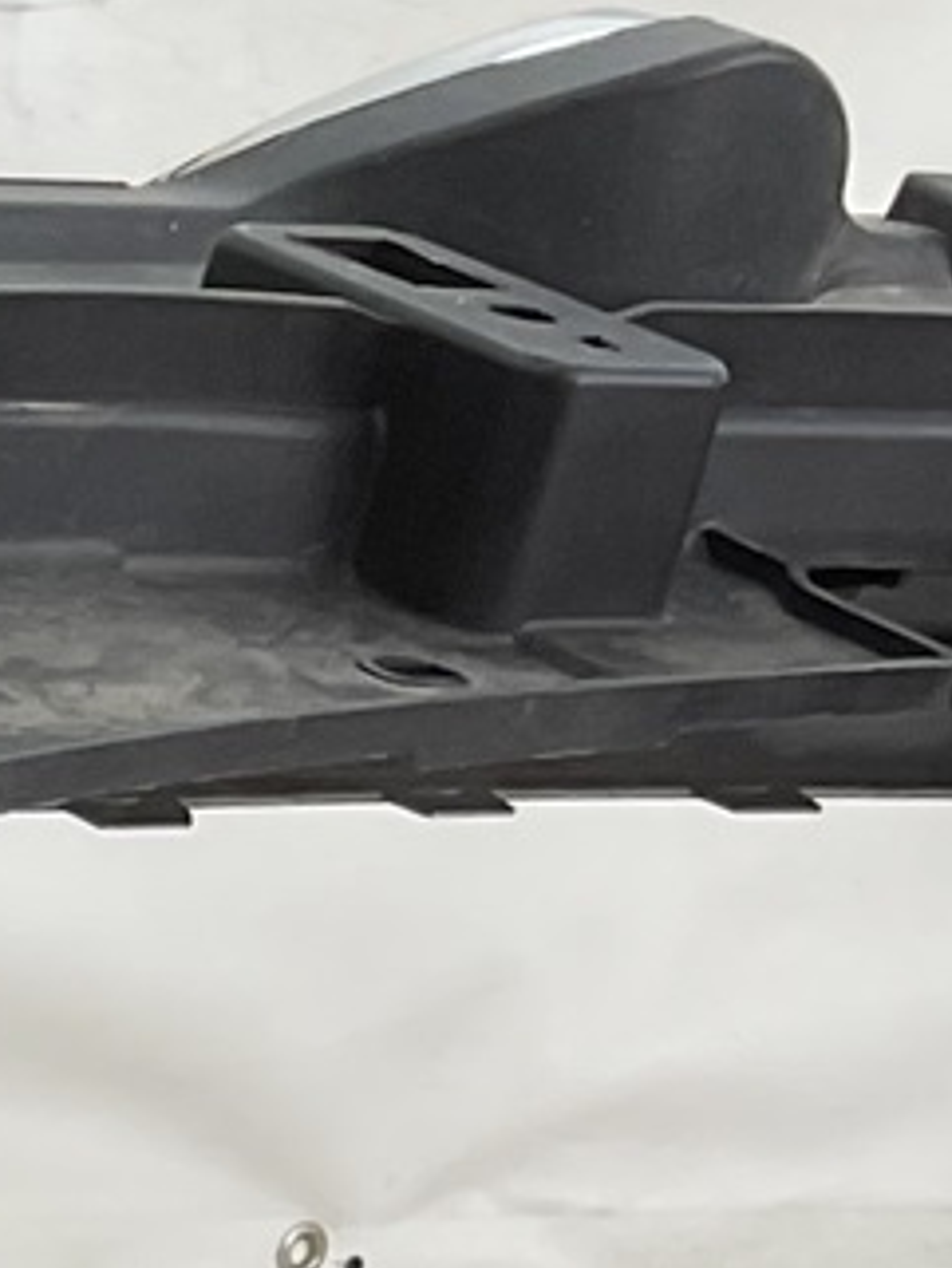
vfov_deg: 10.2
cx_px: -1572
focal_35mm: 182
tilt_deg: -27.2
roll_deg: -8.2
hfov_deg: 7.5
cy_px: 2374
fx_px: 6669
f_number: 1.8
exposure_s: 1/100
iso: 20
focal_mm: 3
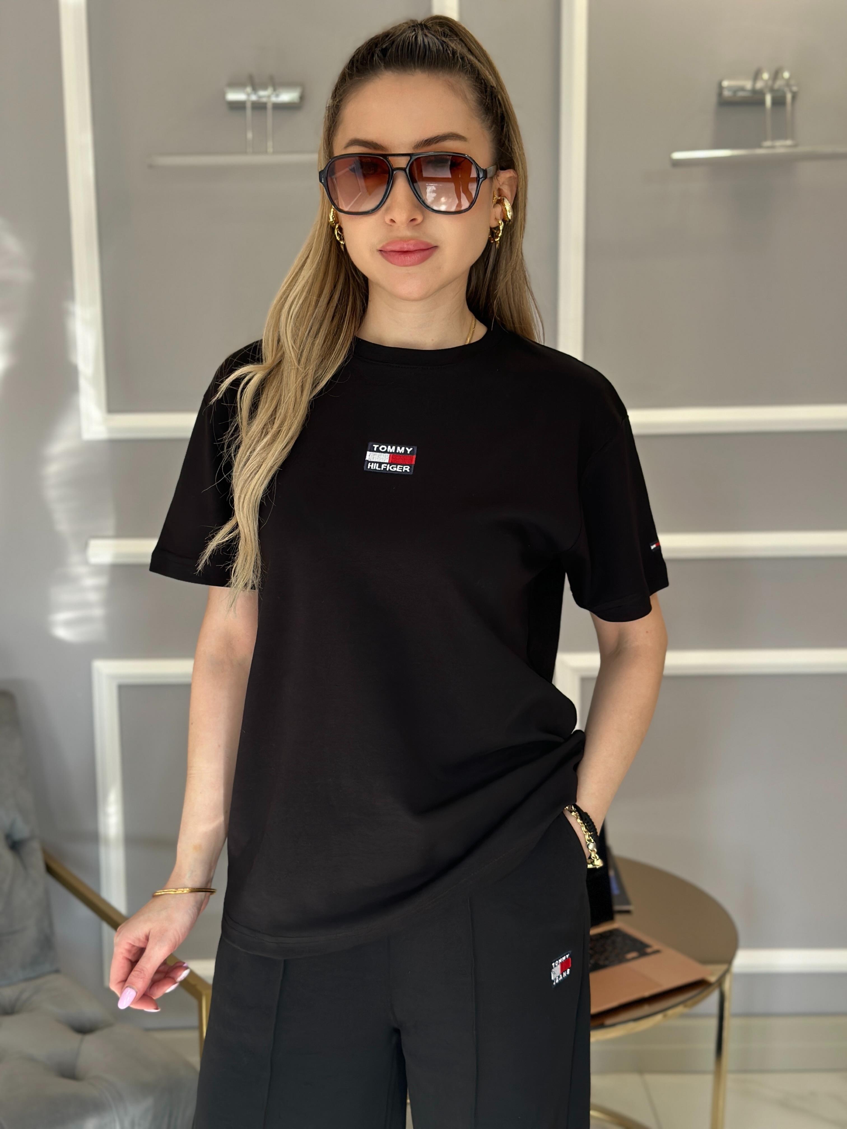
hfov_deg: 30.3
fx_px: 1566
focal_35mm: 48
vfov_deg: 39.7
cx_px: 424
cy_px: 564
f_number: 1.78
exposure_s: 1/127
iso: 125
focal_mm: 6.86
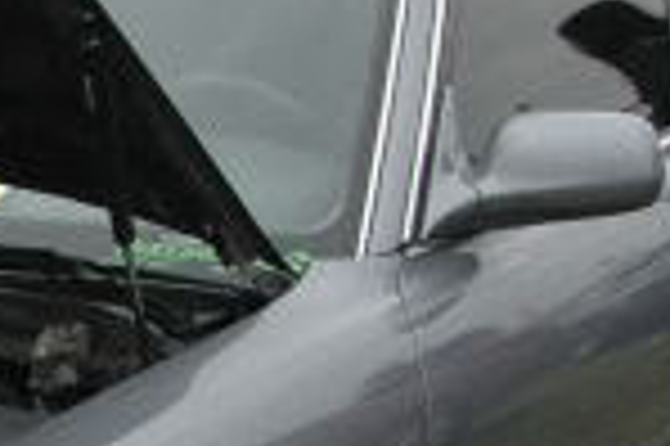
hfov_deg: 13.6
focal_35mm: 145
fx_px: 2696
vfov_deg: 9.4
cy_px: 369
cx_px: -243
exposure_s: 1/1250
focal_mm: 20
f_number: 3.8
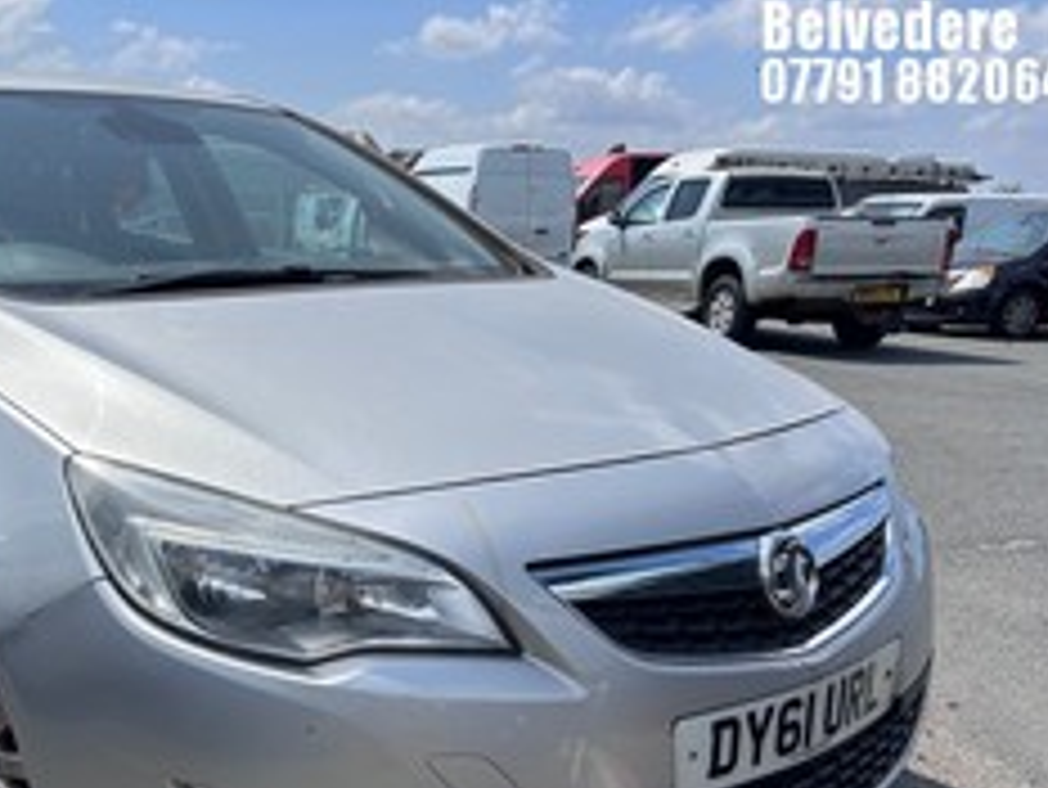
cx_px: 297
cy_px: 585
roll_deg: +0.7
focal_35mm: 39
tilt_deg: -16.9
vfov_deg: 36.1
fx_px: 1181
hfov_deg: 46.6
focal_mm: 5.7
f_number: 1.5
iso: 50
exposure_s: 1/6993
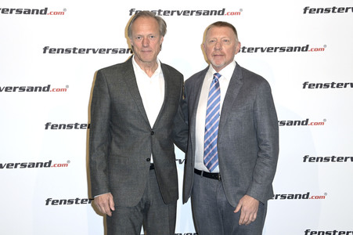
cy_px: 118
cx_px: 176
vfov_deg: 21.9
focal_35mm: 62
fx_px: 607
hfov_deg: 32.4
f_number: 5.6
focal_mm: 62
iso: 640
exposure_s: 1/250
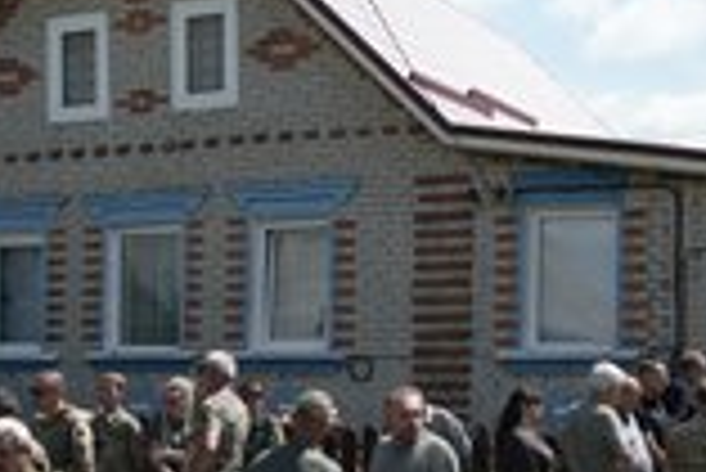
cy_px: 398
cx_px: 418
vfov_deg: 17.1
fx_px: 1551
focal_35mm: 79
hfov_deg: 25.6
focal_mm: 31
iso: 160
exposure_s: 1/60
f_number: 2.8
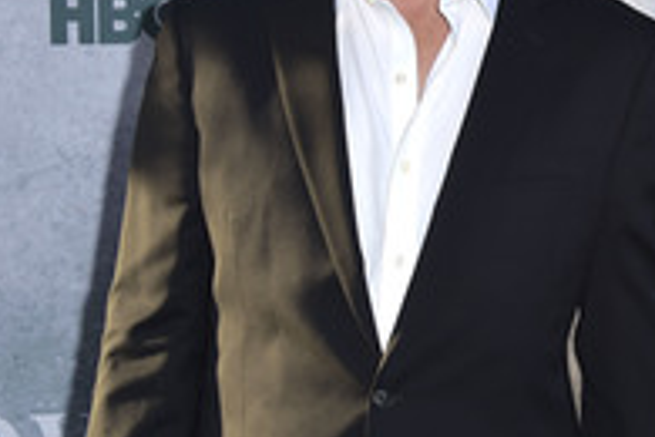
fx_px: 2347
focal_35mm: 129
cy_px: 81
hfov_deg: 15.6
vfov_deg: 10.6
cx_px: 655
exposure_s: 1/250
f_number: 6.3
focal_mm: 56
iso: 250
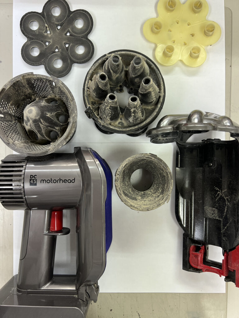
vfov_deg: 67.3
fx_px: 239
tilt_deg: -88.9
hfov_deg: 53.1
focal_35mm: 26
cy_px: 159
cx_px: 120
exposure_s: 1/100
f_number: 1.5
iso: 100
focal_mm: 5.7
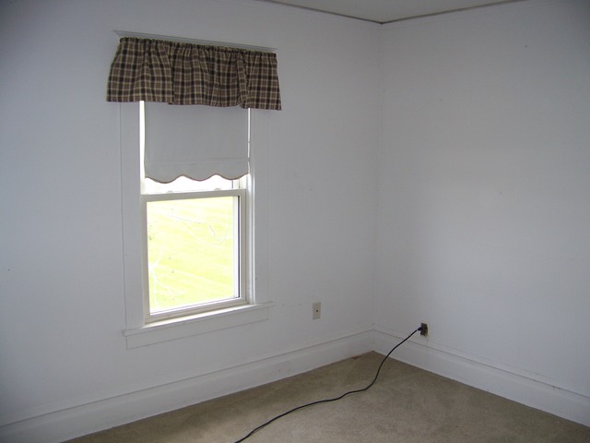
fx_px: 614
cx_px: 295
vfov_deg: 39.7
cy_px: 222
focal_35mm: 36
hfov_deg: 51.4
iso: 64
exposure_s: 1/30
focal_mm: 5.85
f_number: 2.8
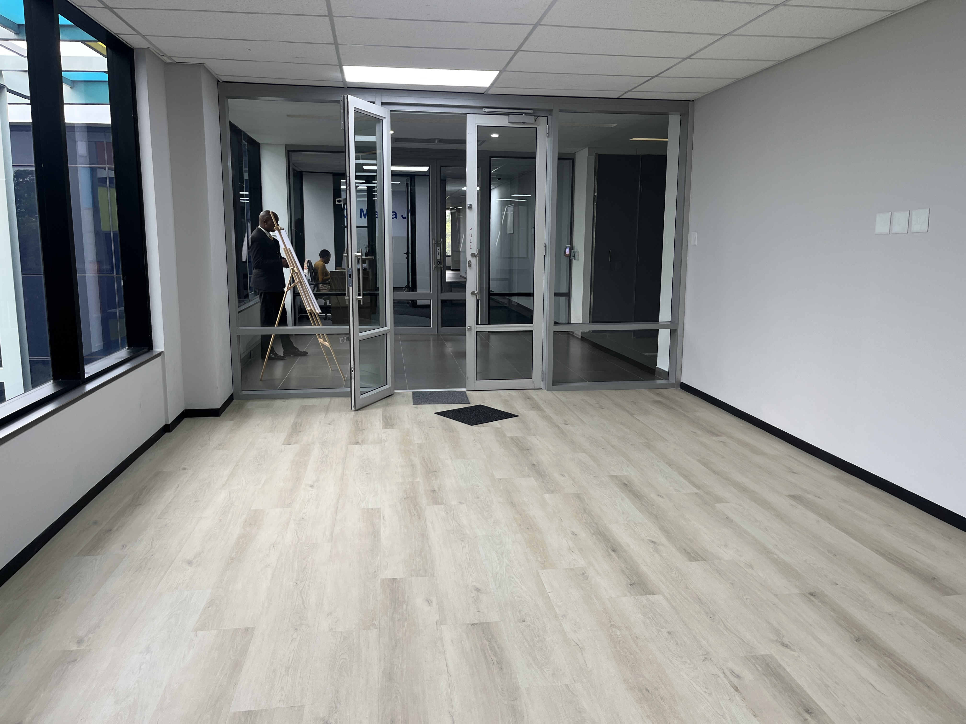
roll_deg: -1.5
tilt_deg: -7.1
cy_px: 362
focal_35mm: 26
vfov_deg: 53.1
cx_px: 483
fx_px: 726
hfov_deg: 67.3
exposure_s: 1/122
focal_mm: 5.1
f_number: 1.6
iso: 40
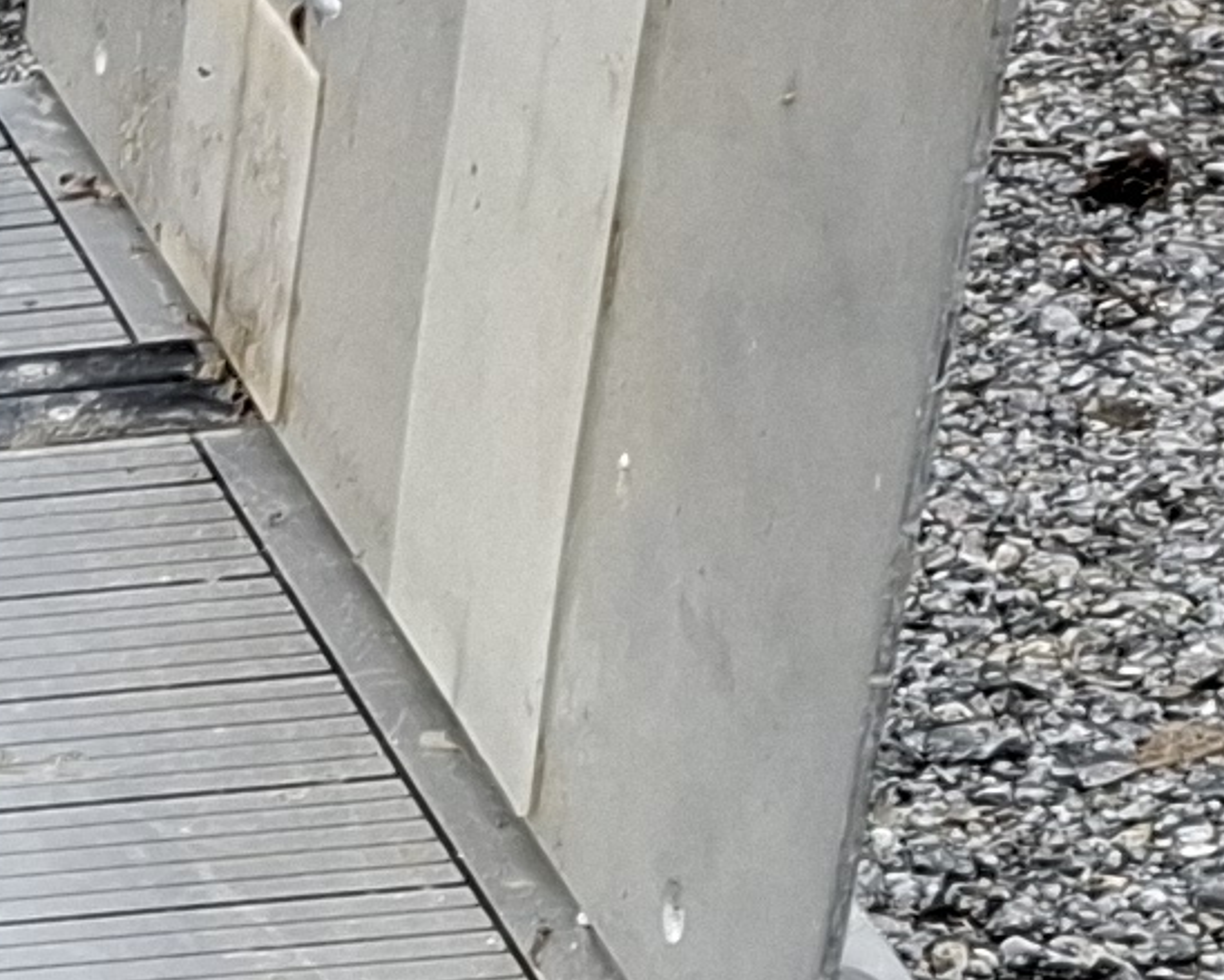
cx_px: -2910
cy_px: 2183
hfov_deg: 8.7
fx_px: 6053
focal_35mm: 167
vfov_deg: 8.6
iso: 50
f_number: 1.8
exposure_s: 1/405
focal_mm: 5.54
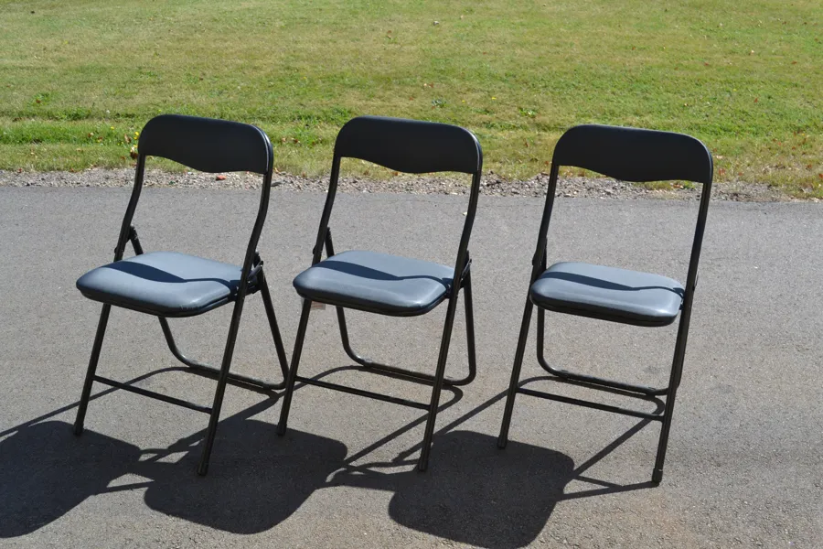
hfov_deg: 49.6
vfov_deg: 34.2
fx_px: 892
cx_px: 412
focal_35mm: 39
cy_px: 274
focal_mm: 26
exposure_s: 1/200
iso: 100
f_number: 7.1
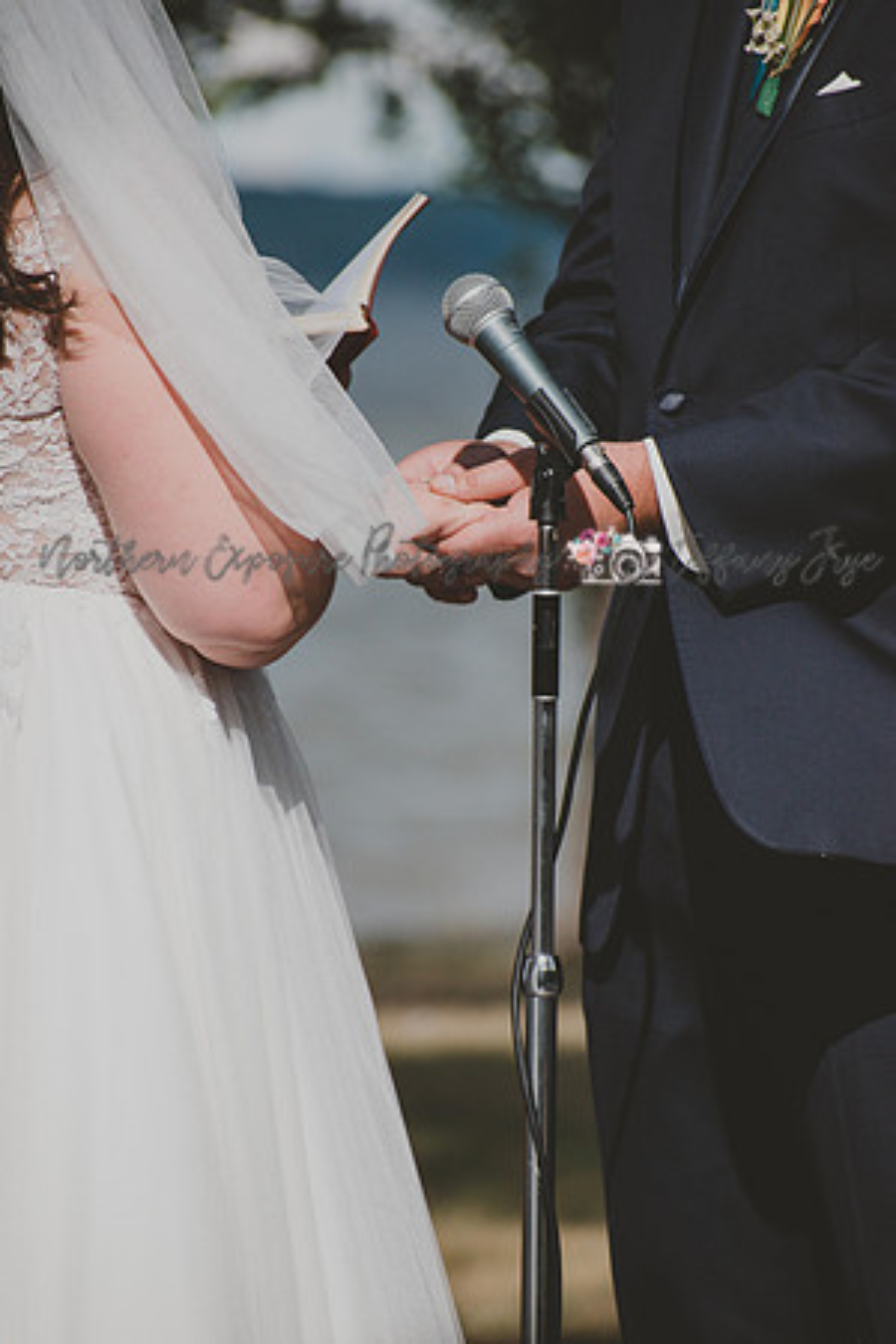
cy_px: 672
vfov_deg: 4.6
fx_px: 16799
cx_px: 448
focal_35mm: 450
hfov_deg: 3.1
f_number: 6.3
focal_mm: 300
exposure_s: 1/2000
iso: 280
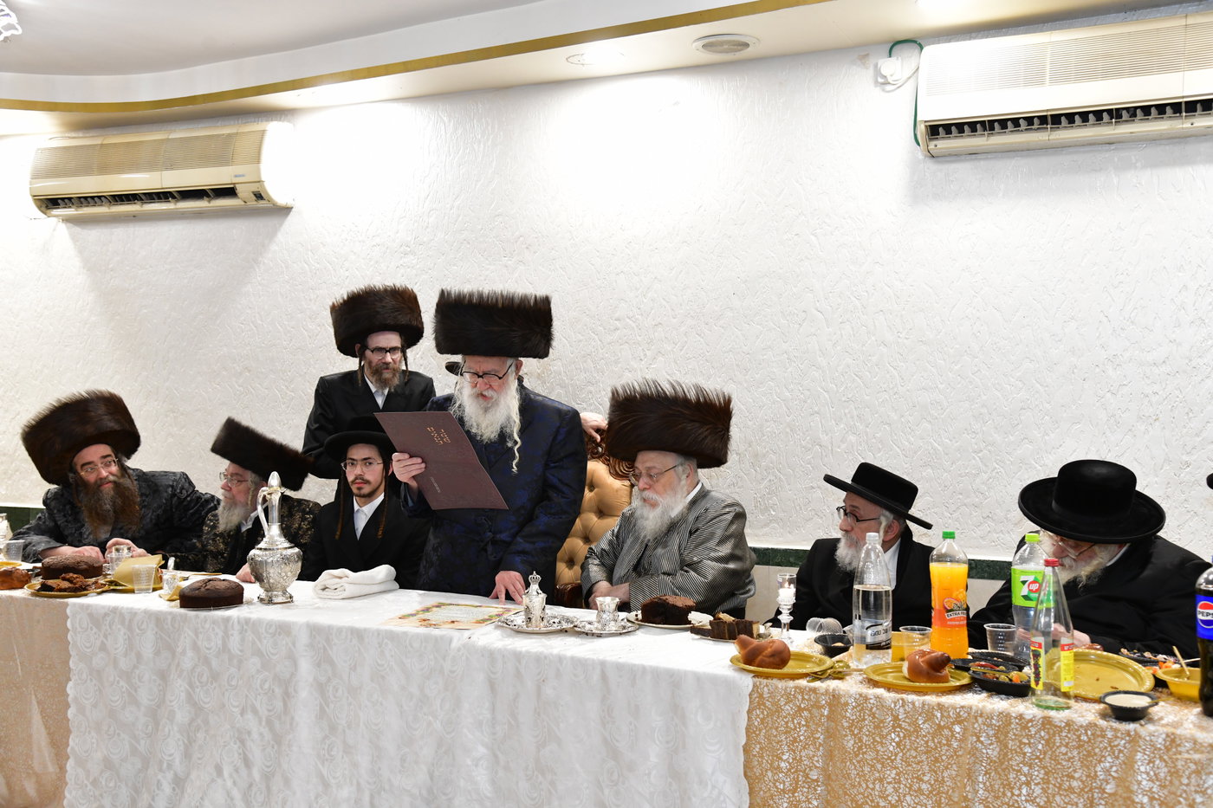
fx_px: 1280
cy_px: 404
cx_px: 606
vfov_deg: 35.0
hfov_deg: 50.7
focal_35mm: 38
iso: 2000
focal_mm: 38
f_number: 5.6
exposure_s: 1/100
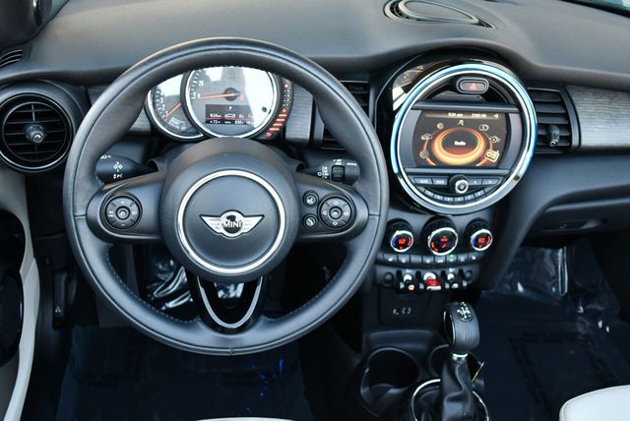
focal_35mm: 36
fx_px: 631
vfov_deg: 36.9
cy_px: 210
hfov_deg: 53.1
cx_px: 315
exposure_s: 1/250
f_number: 3.5
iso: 800
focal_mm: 18
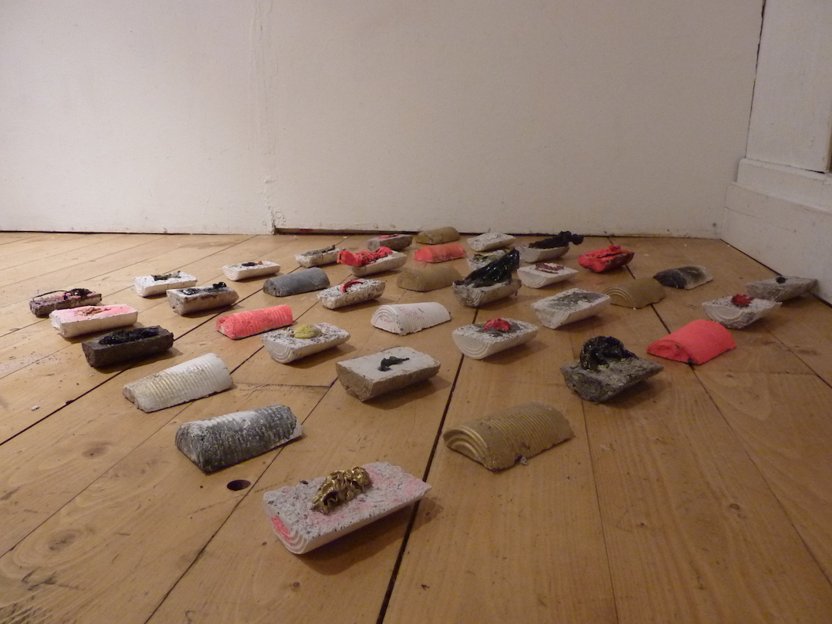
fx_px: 601
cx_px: 416
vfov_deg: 54.9
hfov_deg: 69.4
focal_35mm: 25
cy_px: 312
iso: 400
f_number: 3.3
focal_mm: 4.1
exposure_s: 1/8
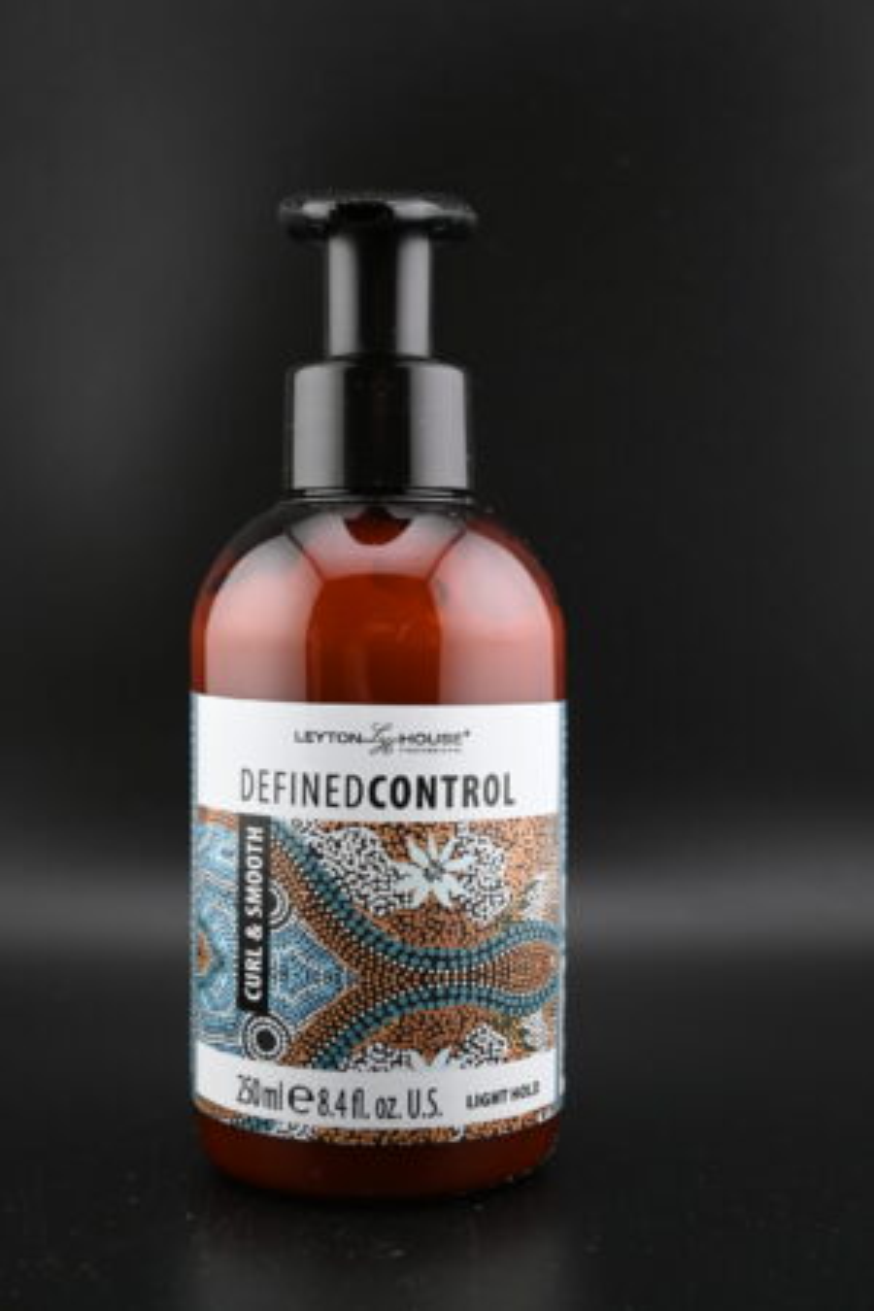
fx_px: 1775
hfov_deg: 27.7
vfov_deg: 40.5
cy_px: 656
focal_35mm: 49
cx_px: 437
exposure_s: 1/50
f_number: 5
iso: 140
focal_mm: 32.5
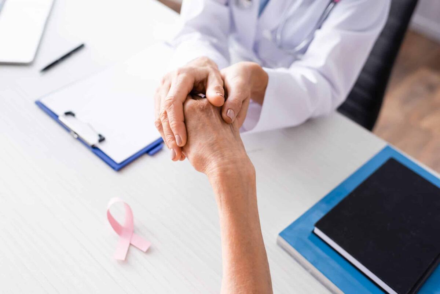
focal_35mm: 35
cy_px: 147
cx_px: 220
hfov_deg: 54.4
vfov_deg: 37.9
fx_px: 428
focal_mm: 35
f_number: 3.2
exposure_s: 1/200
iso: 200
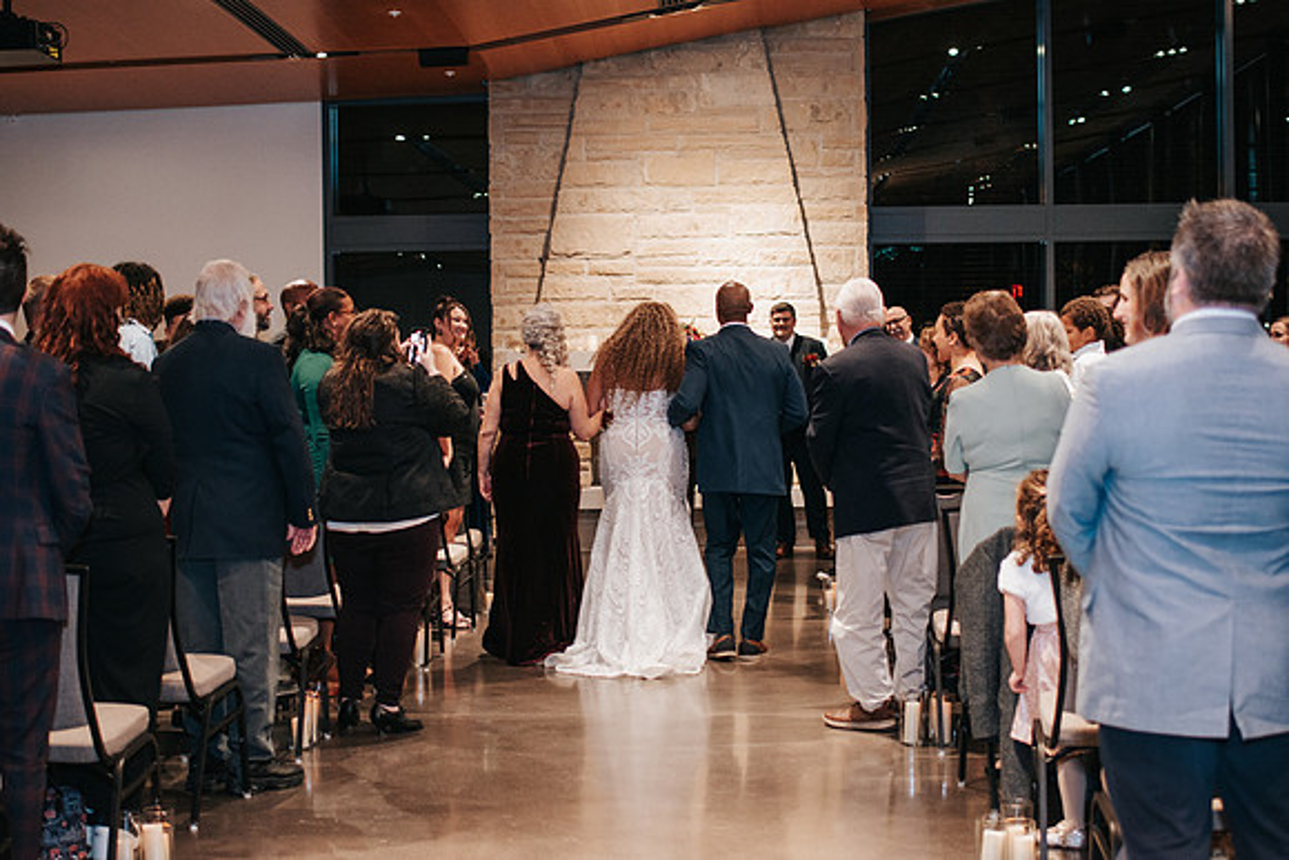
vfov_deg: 25.8
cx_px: 644
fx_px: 1880
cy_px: 430
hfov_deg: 37.8
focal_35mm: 52
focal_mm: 35
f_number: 2
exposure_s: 1/200
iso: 800
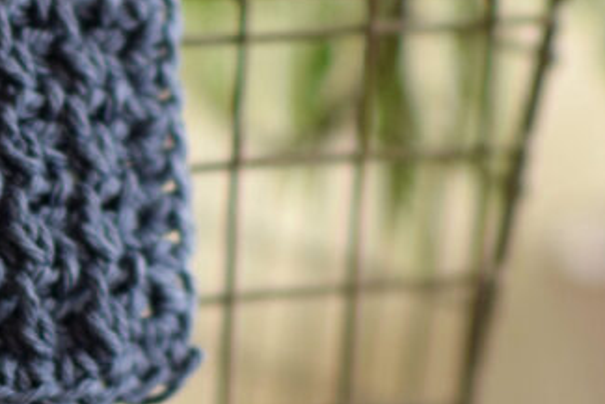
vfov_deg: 4.6
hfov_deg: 6.8
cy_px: 289
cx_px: -82
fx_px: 5064
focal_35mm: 301
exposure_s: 1/125
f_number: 1.4
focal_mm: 85
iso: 900
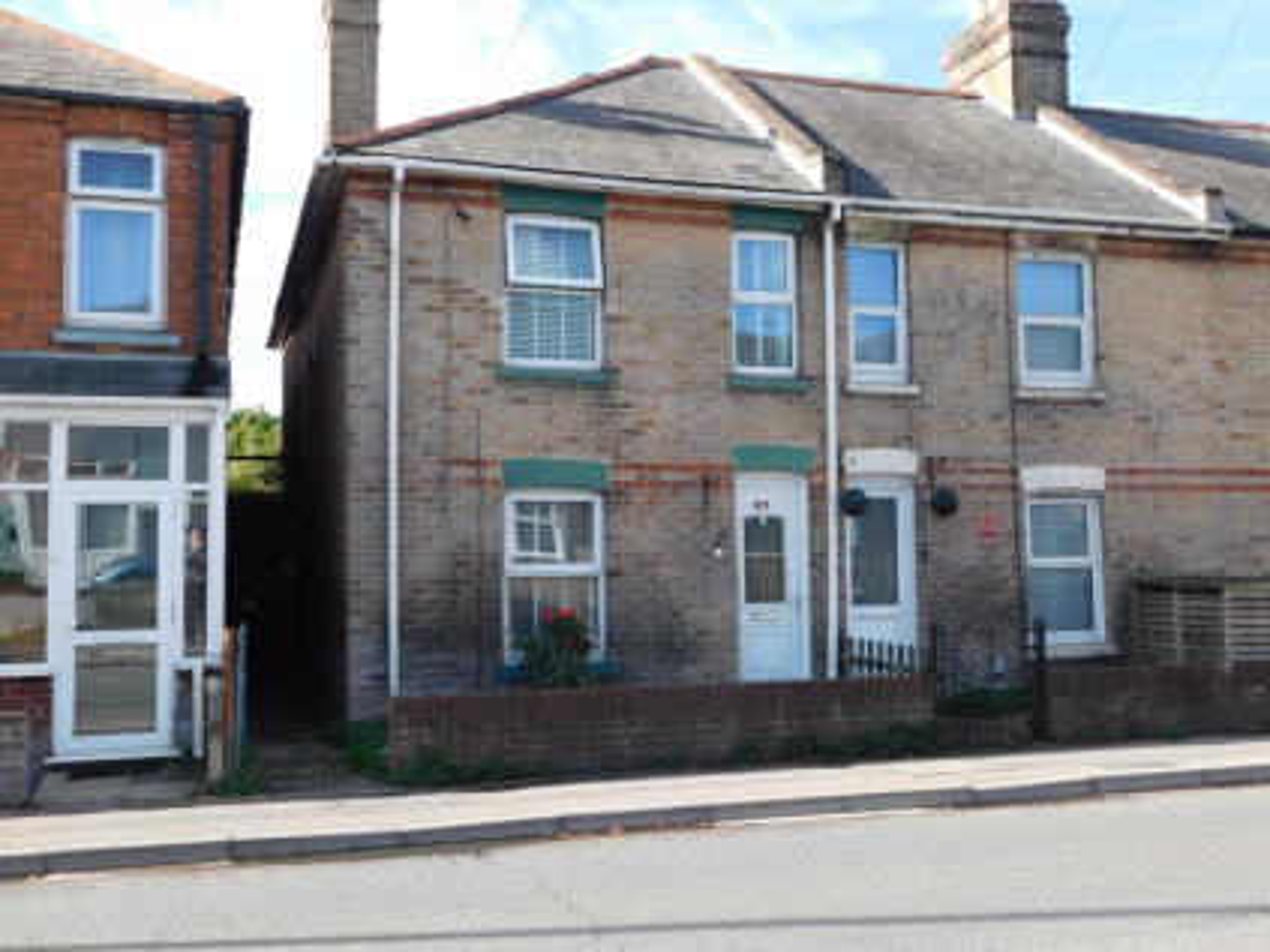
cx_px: 635
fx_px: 1320
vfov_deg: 39.6
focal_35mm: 36
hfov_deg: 51.4
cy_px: 476
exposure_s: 1/400
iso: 125
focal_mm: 6.3
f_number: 3.5
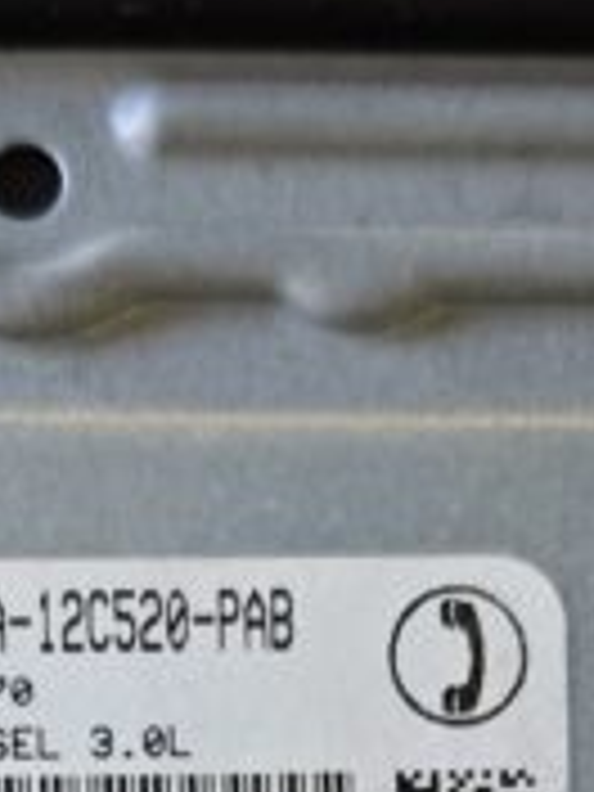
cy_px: 1512
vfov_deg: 13.0
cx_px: 202
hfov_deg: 11.1
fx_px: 3066
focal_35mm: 134
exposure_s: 1/100
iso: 250
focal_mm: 6.3
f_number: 1.7
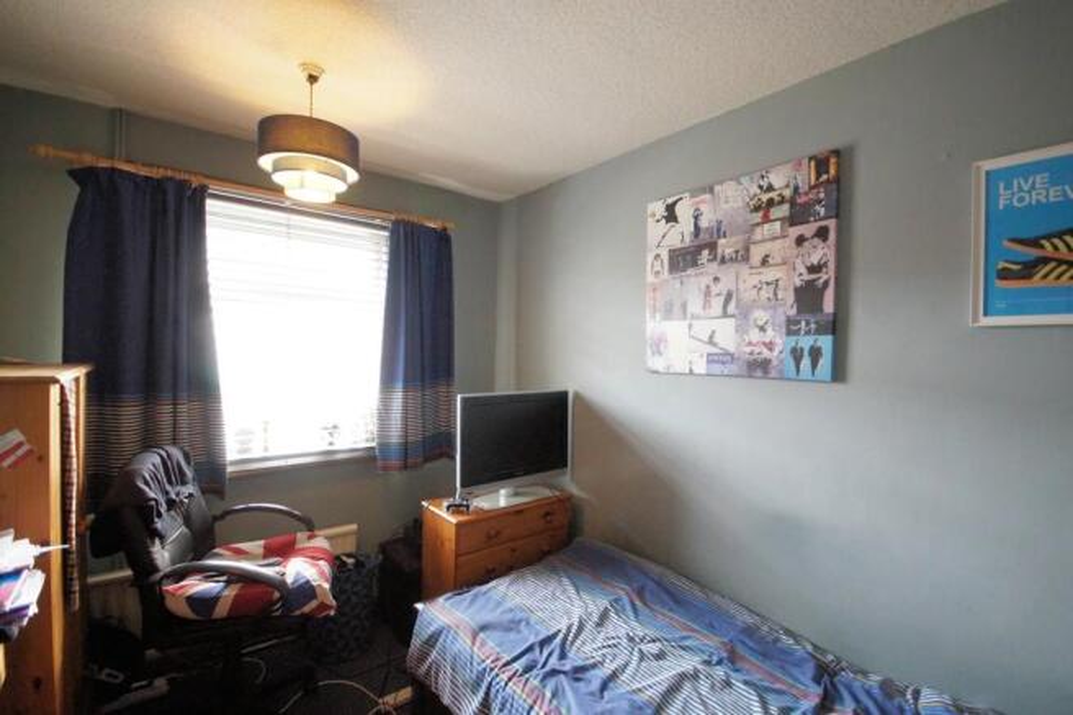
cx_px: 536
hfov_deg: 100.4
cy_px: 358
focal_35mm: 15
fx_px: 447
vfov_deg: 77.3
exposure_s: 1/50
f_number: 4
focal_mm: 10
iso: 3200
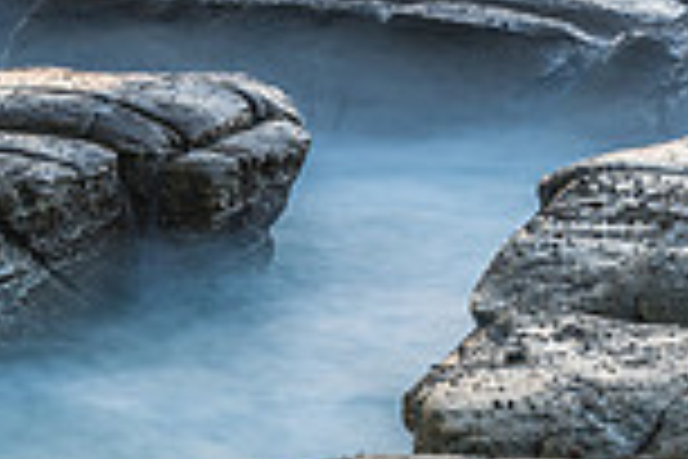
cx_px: 54
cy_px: 73
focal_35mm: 147
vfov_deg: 9.3
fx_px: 2809
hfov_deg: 13.8
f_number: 8
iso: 50
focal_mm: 25
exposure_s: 8
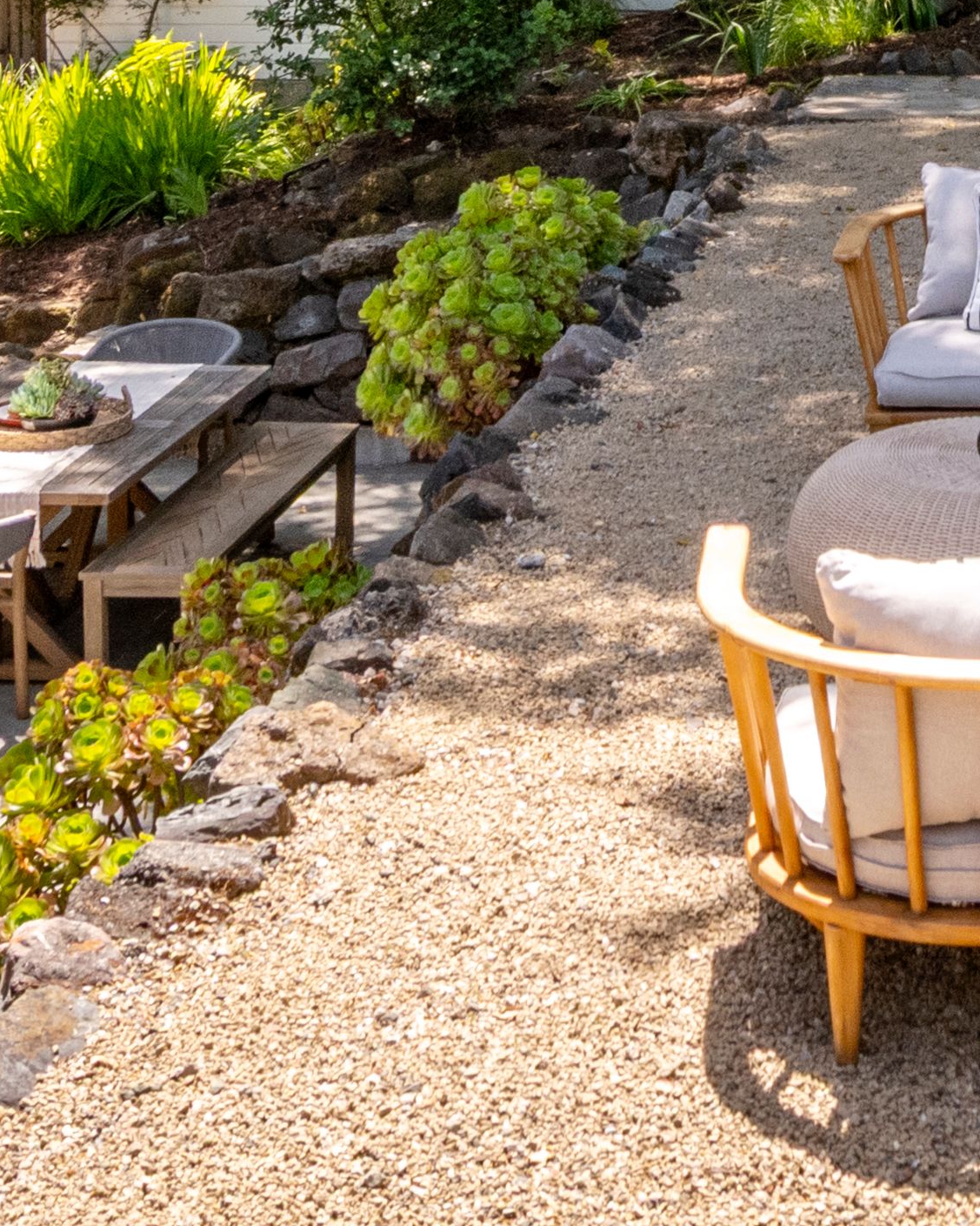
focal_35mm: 77
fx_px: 2792
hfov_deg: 19.3
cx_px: 1014
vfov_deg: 21.5
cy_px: -514
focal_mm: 14
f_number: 9
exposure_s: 1/200
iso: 200
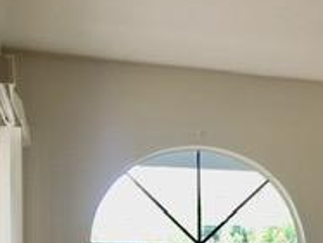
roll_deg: -0.6
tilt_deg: -1.6
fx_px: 926
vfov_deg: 14.6
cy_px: 283
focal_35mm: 99
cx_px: 520
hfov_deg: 17.3
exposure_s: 1/60
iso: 25
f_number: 2.2
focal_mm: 4.15
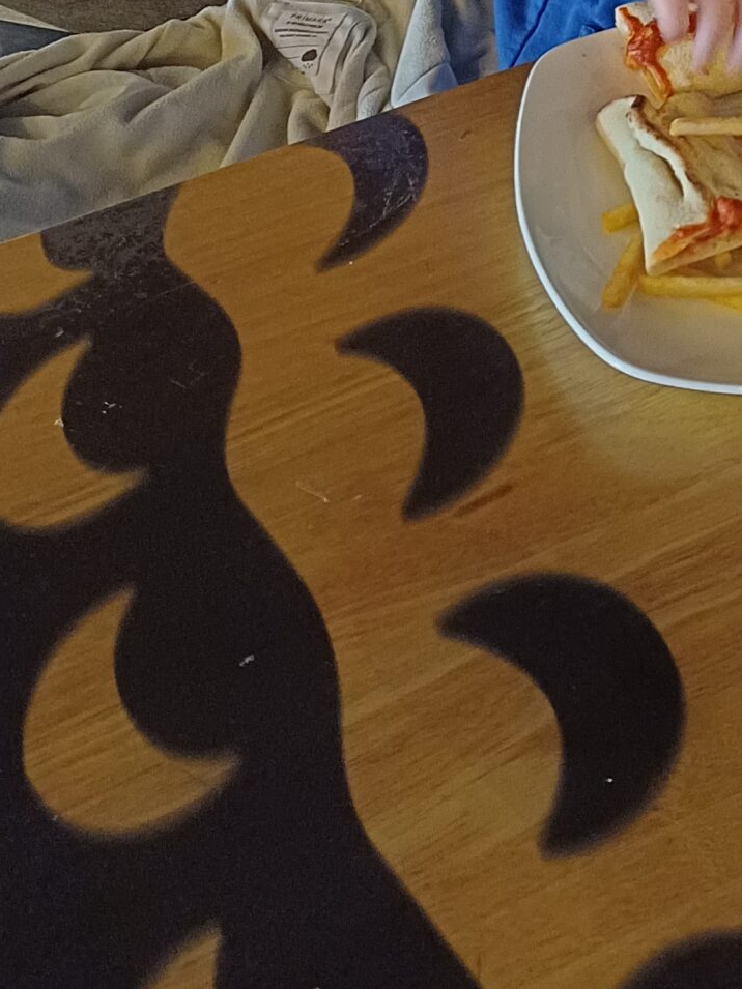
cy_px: -253
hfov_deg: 20.7
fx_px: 1915
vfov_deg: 25.5
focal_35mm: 67
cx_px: 847
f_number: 1.8
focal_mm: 4.65
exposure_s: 1/20
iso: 640
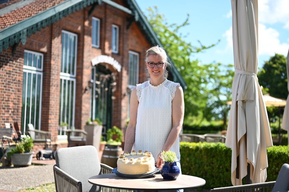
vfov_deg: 27.0
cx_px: 144
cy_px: 96
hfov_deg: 39.6
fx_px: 401
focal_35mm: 50
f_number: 1.8
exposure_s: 1/2000
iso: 100
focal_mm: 50
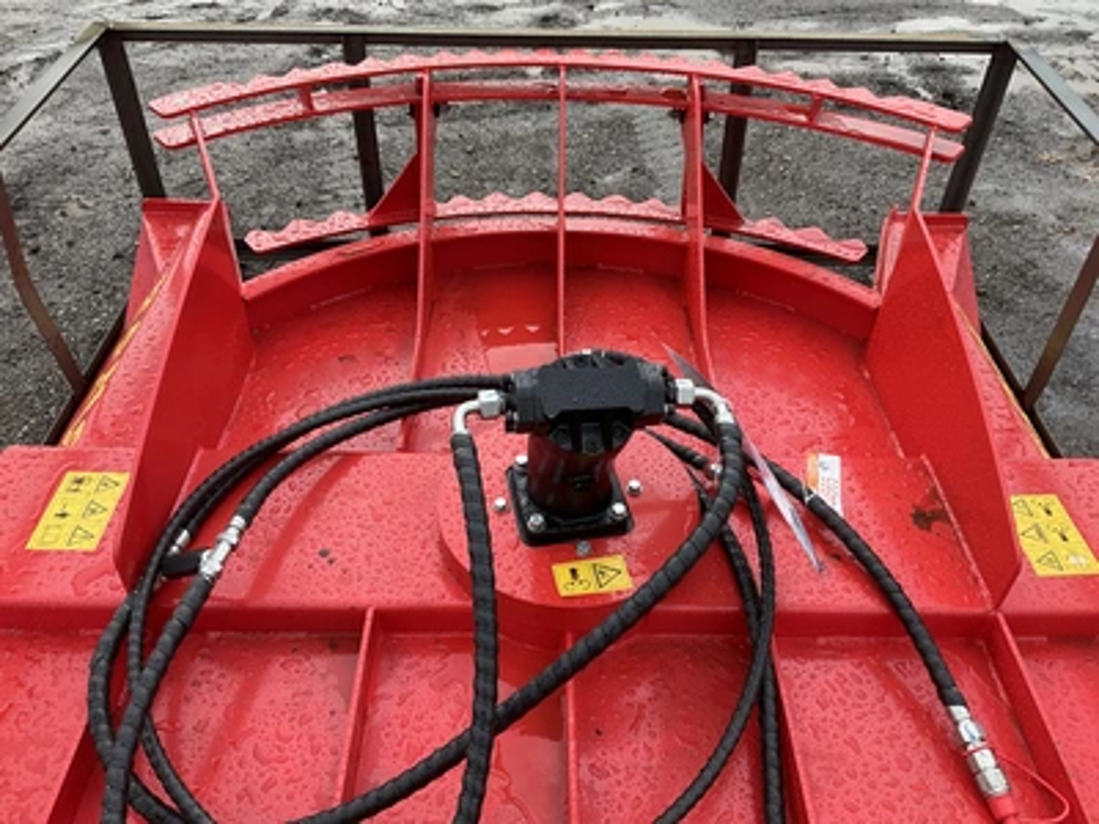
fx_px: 921
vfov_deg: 48.2
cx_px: 550
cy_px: 412
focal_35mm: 29
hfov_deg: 61.7
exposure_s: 1/189
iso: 20
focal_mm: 3
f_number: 1.8
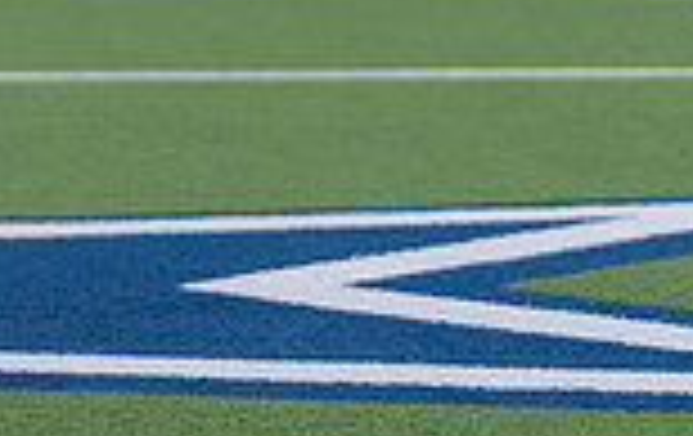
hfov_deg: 7.2
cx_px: -187
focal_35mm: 289
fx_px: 5470
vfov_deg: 4.5
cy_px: -296
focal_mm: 70
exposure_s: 1/320
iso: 160
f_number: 2.8
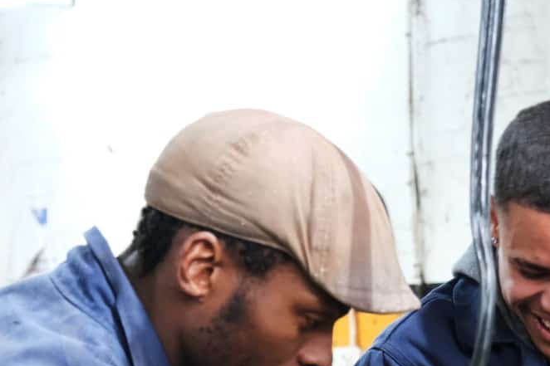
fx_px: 2169
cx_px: 378
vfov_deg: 9.4
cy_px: 511
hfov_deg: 14.4
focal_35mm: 142
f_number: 3.6
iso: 3200
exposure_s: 1/80
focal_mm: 31.1
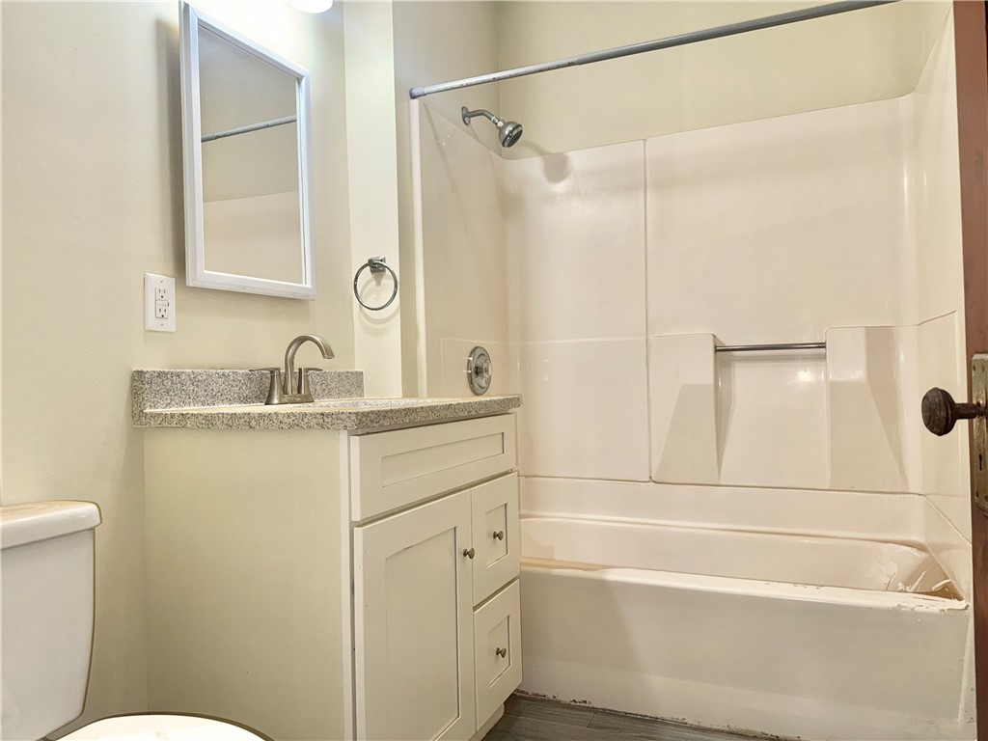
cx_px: 494
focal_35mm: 24
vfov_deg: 56.8
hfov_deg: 71.6
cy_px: 370
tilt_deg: +0.9
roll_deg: +2.0
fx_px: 685
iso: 125
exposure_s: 1/120
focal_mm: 6.76
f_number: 1.78
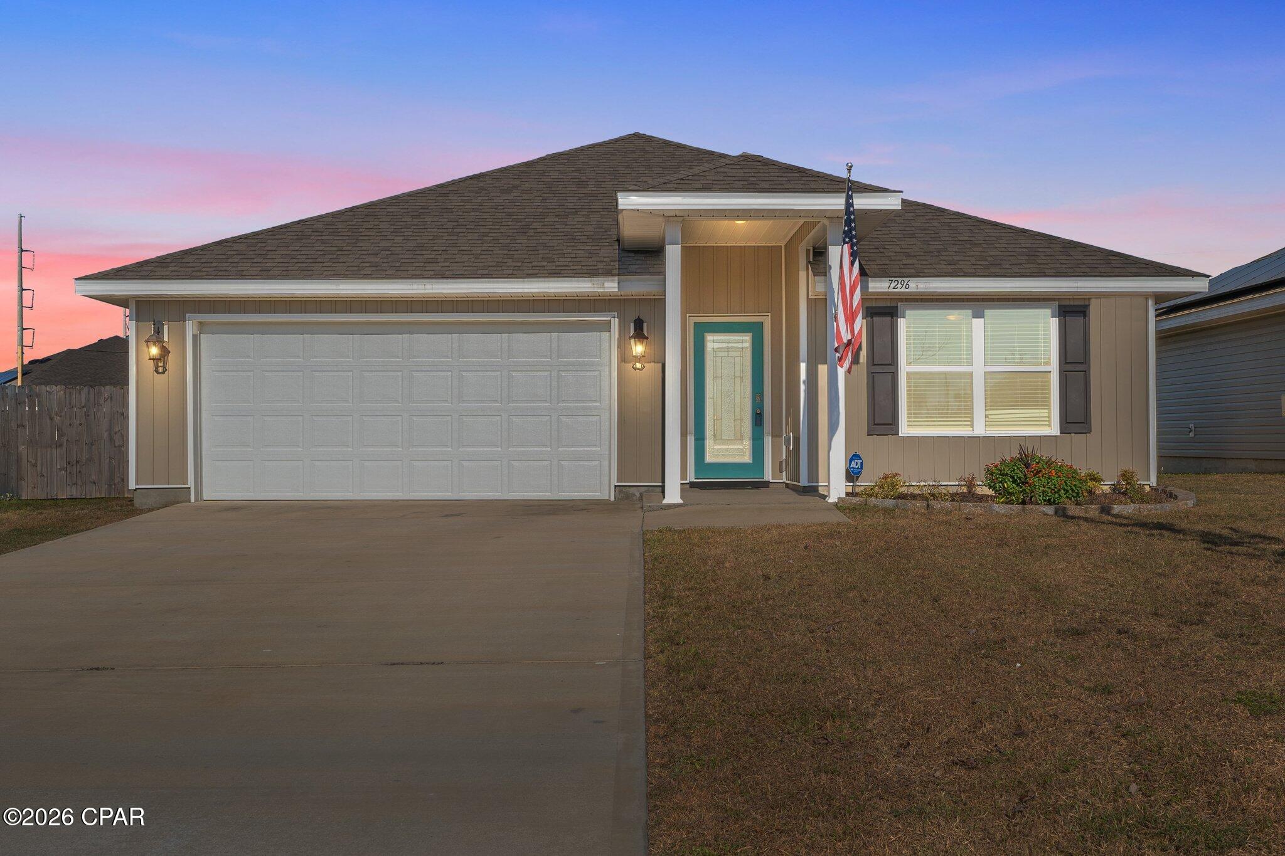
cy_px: 428
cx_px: 642
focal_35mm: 36
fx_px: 1285
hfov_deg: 53.1
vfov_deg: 36.9
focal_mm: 24
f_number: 10
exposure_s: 1/320
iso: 100
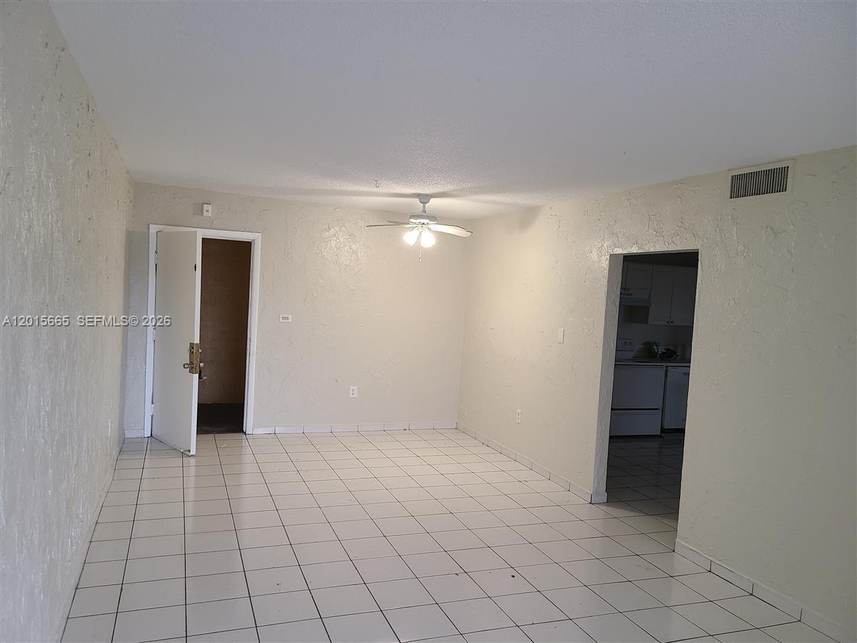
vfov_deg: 53.1
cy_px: 322
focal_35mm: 26
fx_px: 644
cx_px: 428
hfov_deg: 67.3
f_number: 1.8
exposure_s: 1/60
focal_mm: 5.4
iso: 125
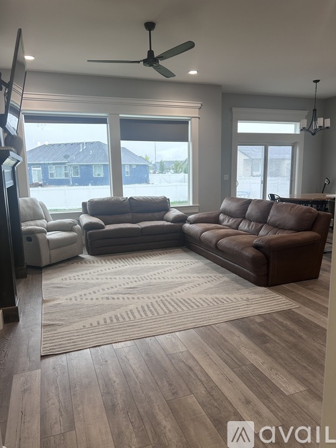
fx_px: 337
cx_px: 168
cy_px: 224
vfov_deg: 67.3
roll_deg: +1.3
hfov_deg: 53.0
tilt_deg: -10.1
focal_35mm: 26
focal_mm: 5.7
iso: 80
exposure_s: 1/120
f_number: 1.5
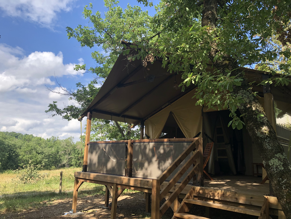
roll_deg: -3.0
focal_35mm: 28
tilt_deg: +12.3
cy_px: 110
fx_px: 235
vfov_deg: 49.7
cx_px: 146
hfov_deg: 63.4
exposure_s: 1/827
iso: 20
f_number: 1.8
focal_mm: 3.99
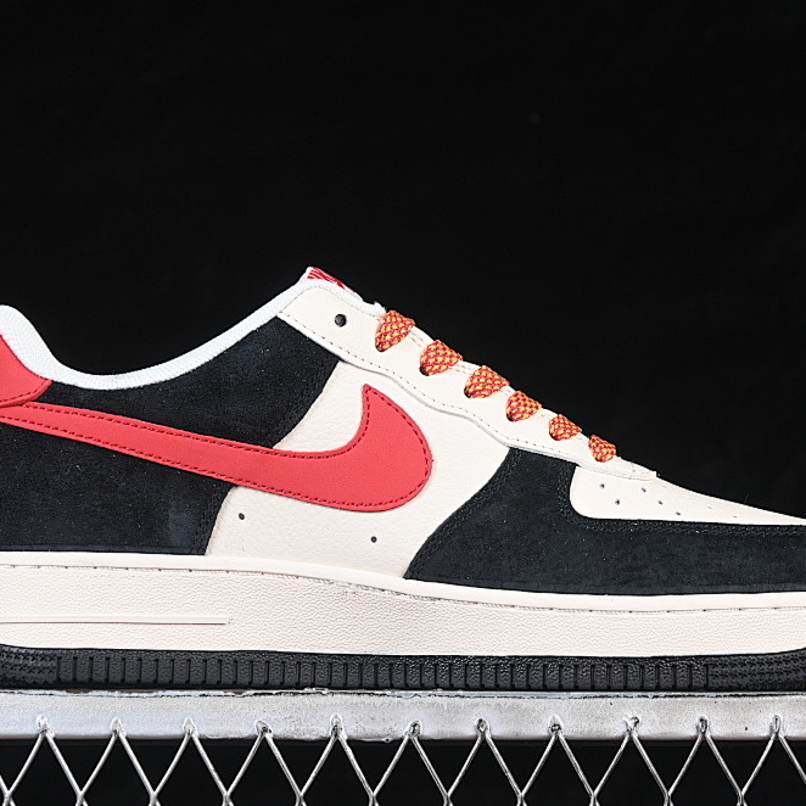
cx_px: 419
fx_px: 2740
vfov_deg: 16.7
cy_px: 421
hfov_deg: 16.7
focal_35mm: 104
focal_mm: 50
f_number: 6.3
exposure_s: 1/60
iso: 160
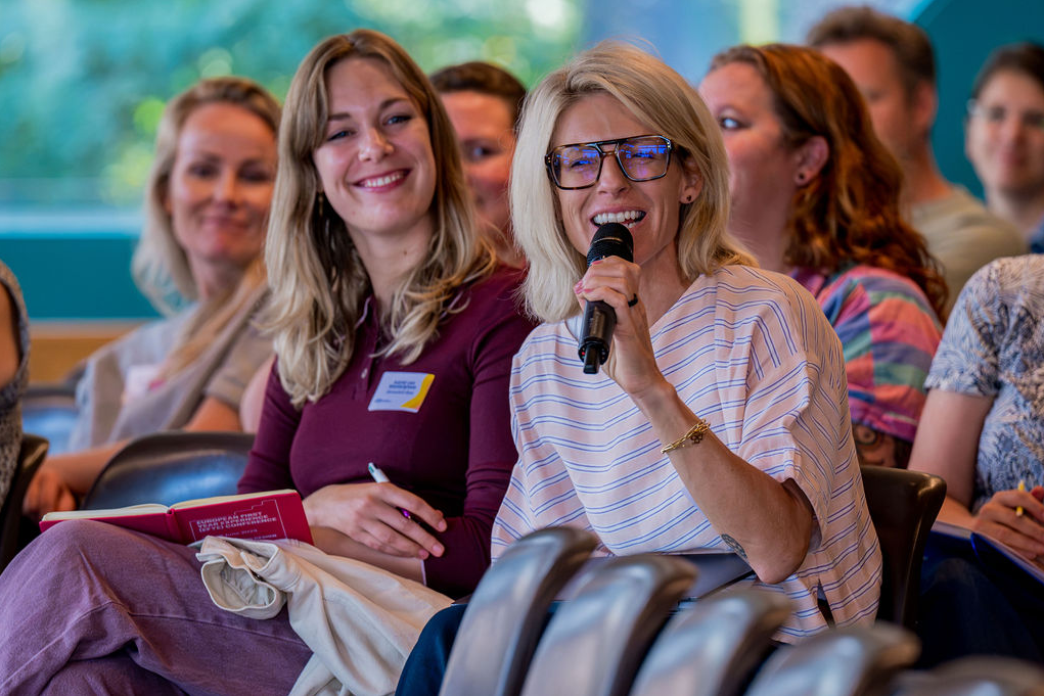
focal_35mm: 326
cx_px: 564
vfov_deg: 4.2
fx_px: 9455
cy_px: 404
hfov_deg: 6.3
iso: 2500
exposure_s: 1/500
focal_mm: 200
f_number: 3.2
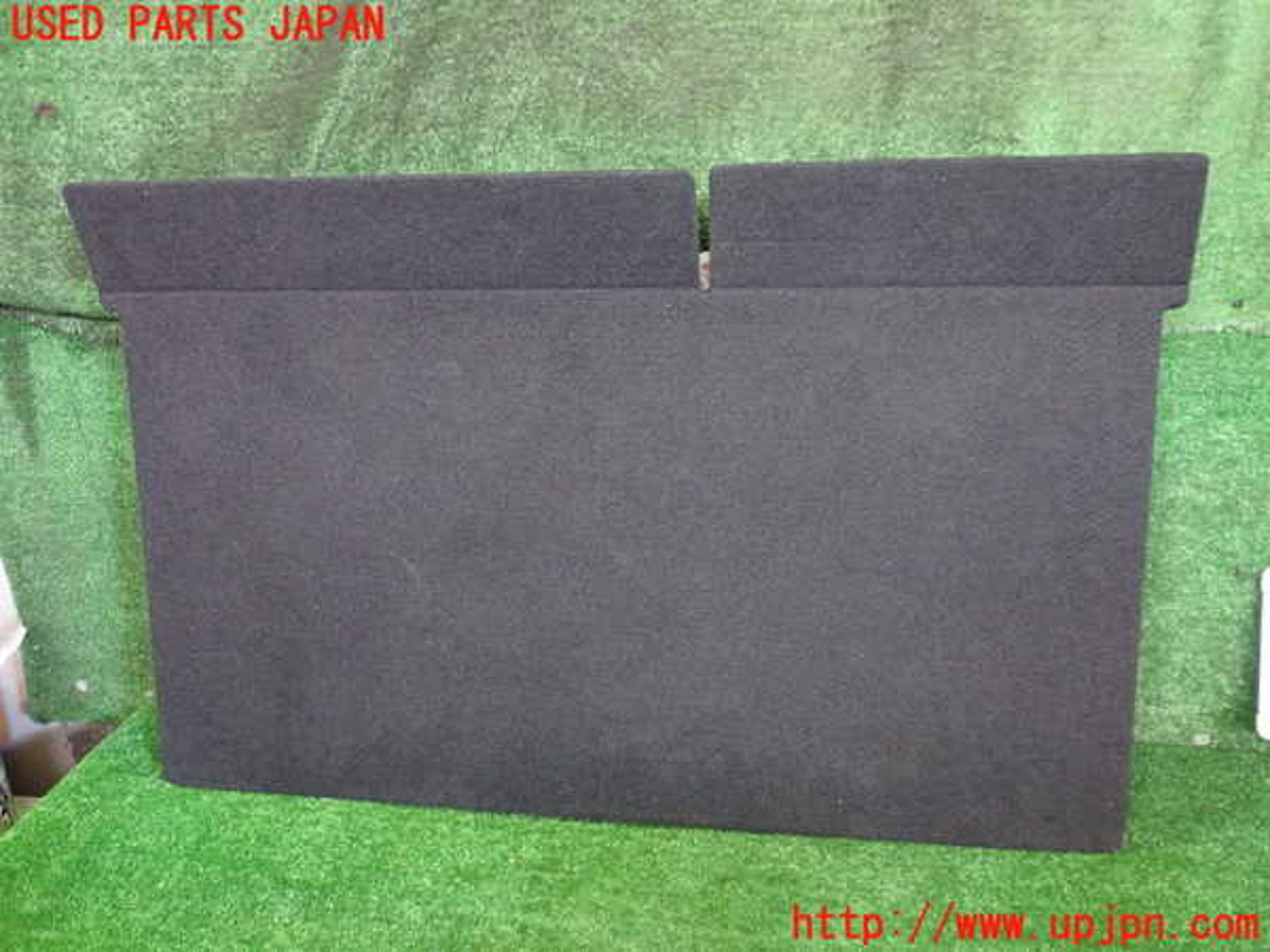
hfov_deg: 60.0
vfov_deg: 46.8
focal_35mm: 30
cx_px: 635
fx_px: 1101
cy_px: 476
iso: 800
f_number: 2.3
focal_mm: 5.4
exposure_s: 1/25
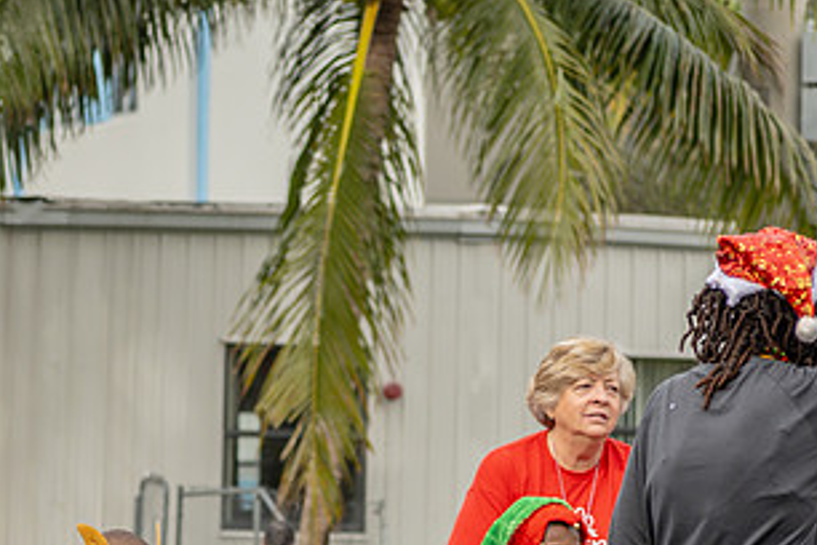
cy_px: 442
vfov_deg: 4.9
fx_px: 6331
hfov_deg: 7.4
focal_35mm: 279
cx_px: 219
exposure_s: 1/250
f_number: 5.6
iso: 125
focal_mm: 98
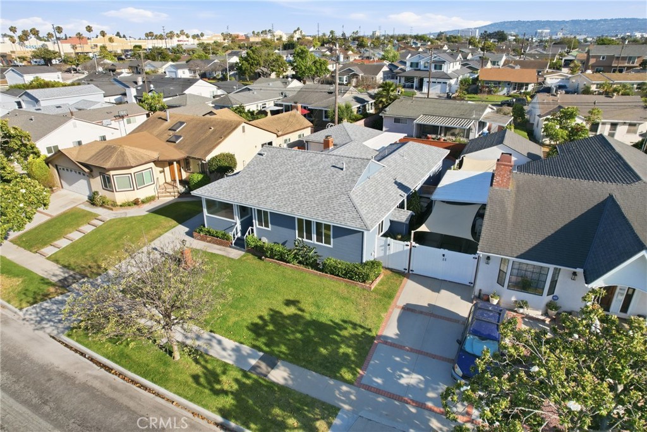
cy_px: 216
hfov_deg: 78.6
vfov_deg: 57.2
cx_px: 324
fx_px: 395
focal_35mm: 22
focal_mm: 8.4
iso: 200
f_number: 2.8
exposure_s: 1/1600
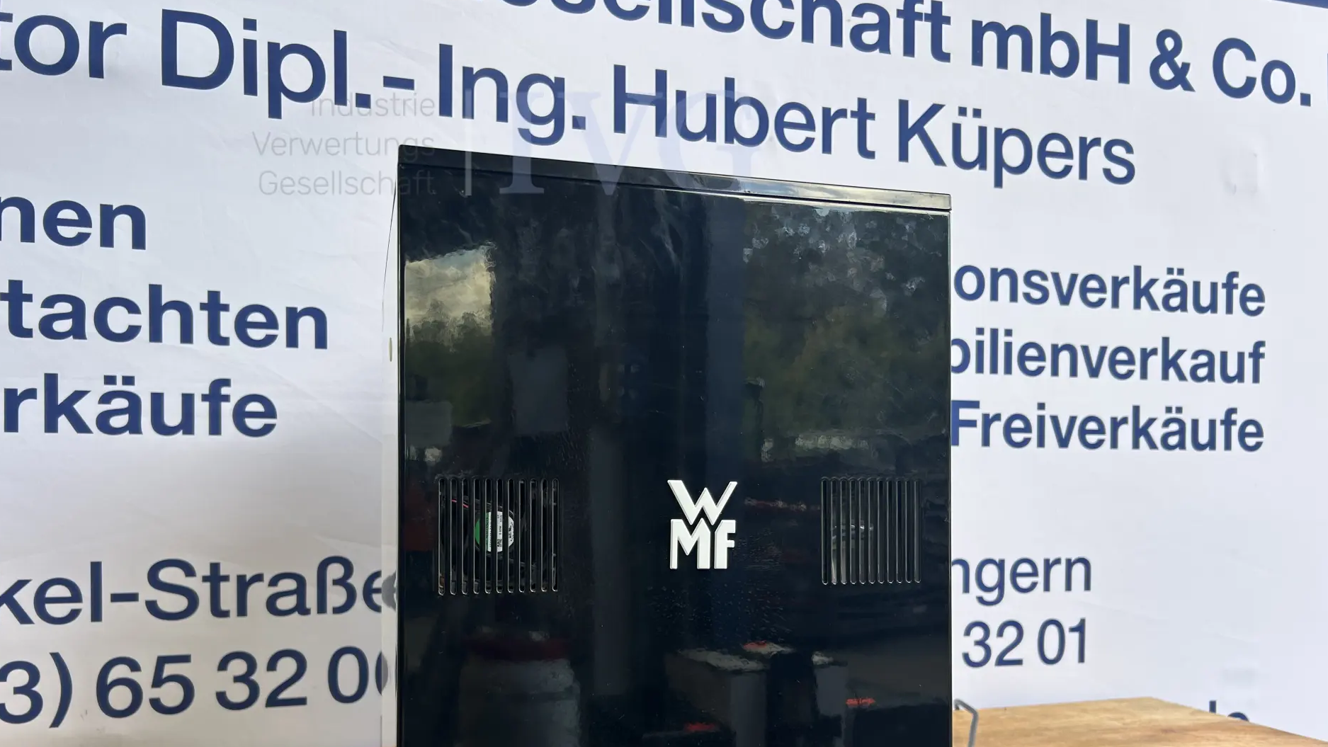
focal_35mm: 29
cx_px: 659
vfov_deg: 39.7
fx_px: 1021
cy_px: 498
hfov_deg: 66.1
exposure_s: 1/227
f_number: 1.5
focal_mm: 5.7
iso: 40
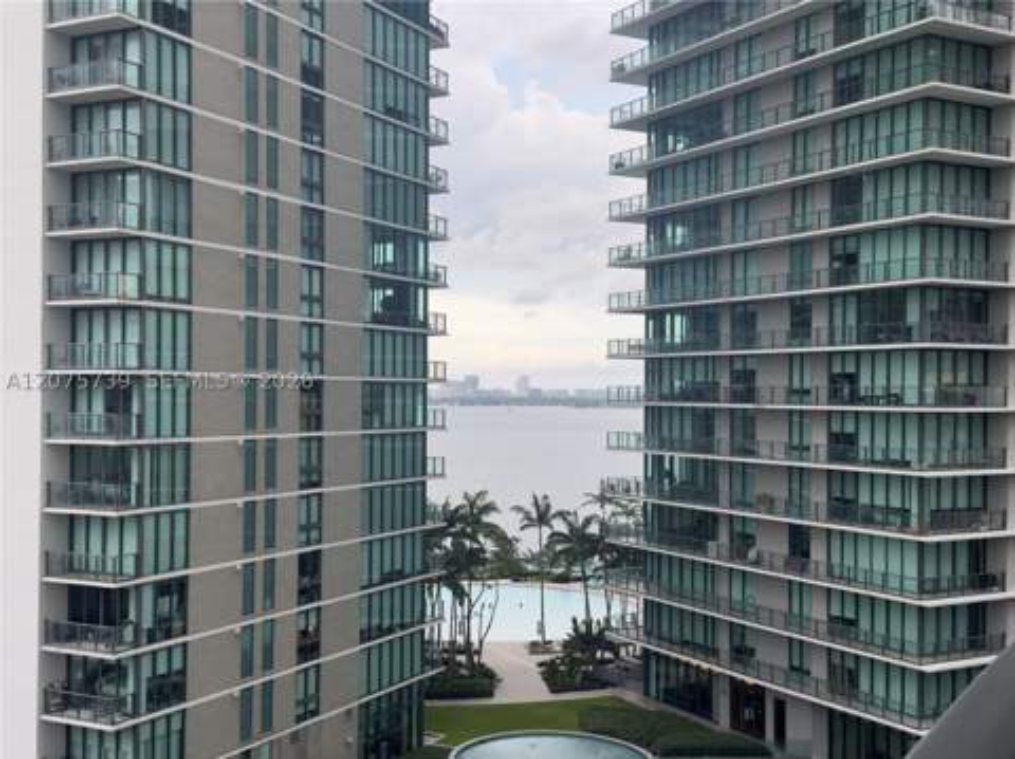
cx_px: 508
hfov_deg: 44.8
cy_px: 380
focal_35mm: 42
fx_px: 1230
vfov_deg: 34.3
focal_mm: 6.76
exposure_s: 1/898
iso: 100
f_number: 1.78
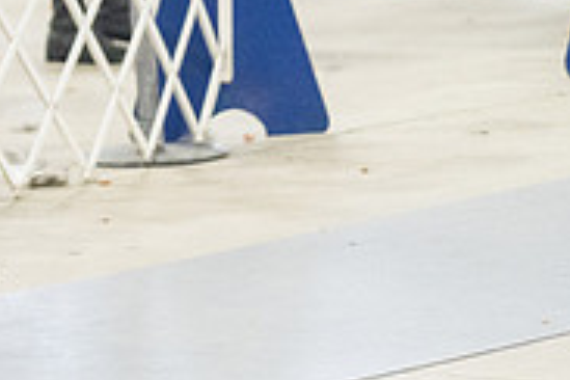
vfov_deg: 3.5
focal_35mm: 397
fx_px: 6285
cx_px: -324
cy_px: -135
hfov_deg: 5.1
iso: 6400
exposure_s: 1/320
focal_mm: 125
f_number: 2.8
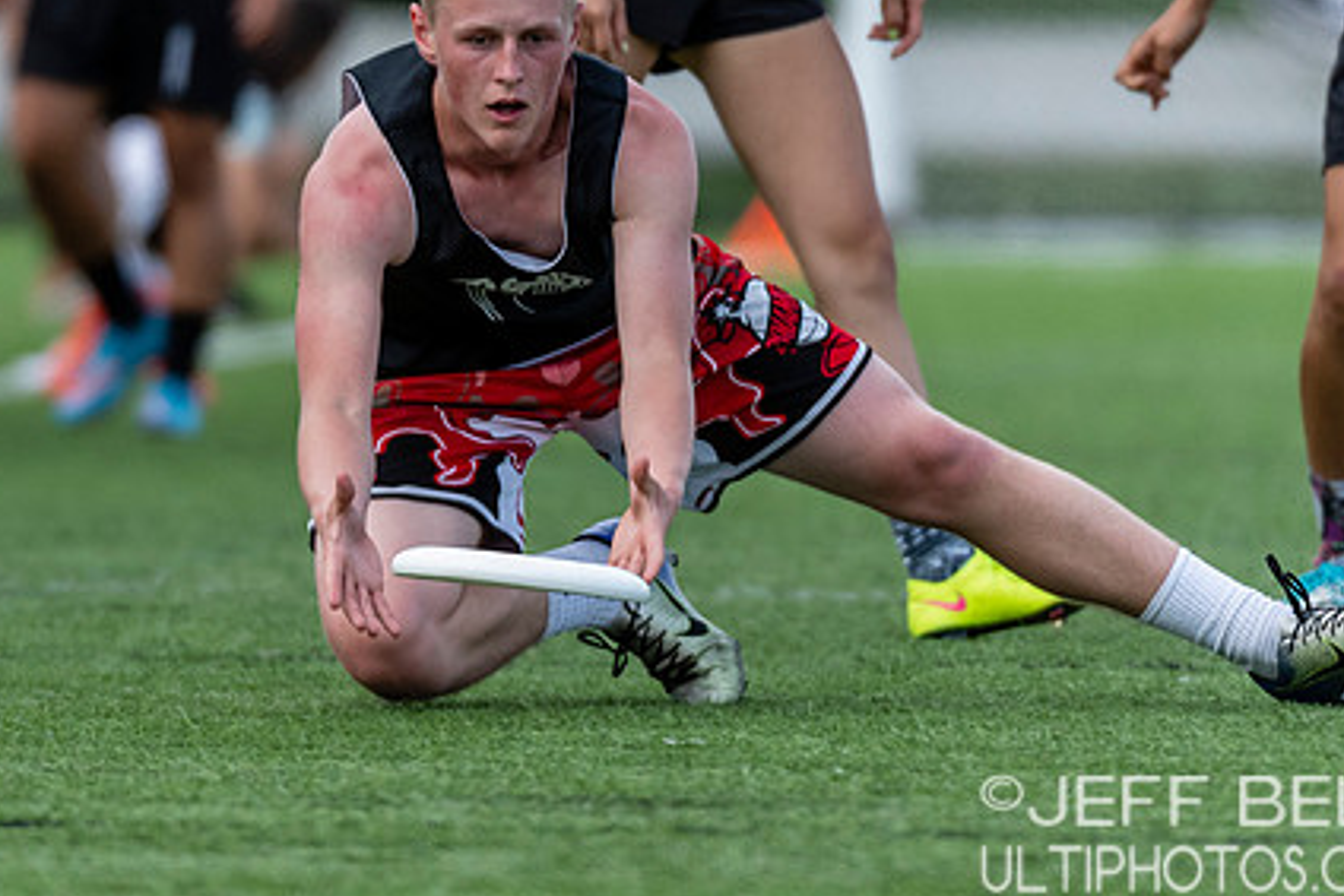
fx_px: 42348
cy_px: 420
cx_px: 424
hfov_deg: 1.8
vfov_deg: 1.2
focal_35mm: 1134
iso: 500
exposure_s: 1/1250
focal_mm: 400
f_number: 4
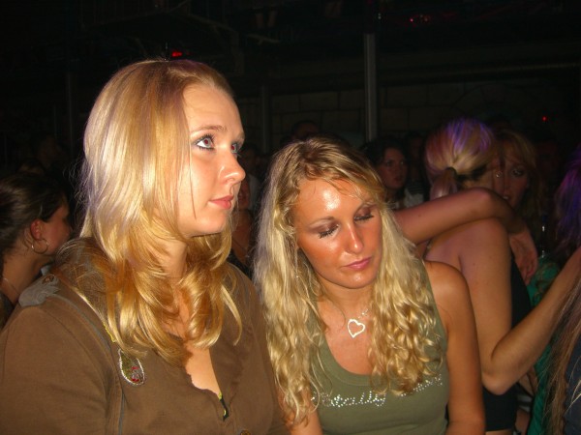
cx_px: 290
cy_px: 218
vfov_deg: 37.7
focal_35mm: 38
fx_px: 638
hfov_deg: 49.0
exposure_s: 1/60
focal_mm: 7.9
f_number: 2.8
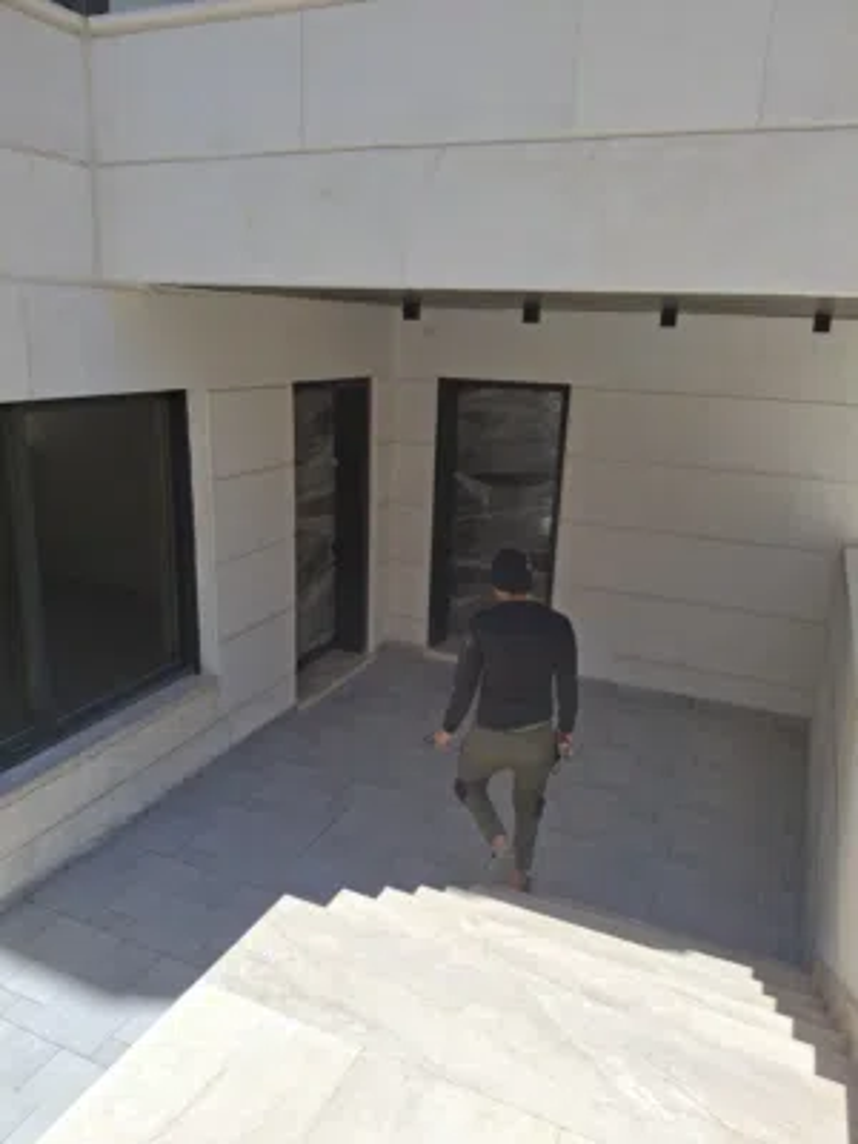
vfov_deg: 69.4
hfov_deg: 54.9
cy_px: 572
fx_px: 826
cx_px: 429
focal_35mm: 25
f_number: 1.8
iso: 32
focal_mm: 4.69
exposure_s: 1/2740
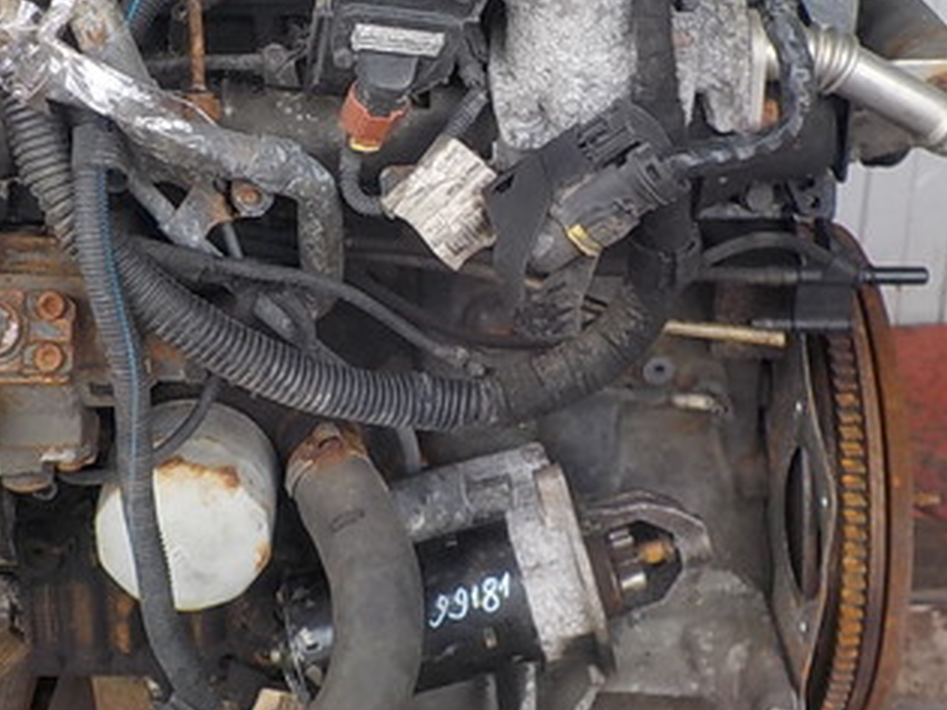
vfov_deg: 23.8
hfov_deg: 31.6
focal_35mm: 61
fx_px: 1668
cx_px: 370
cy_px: 174
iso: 125
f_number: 3.3
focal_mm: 4.1
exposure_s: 1/50
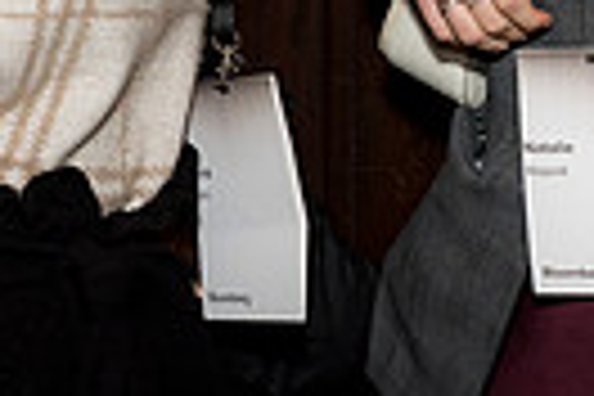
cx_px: 508
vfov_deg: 8.0
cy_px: -350
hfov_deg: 12.4
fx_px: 2722
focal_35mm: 165
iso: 800
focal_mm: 31
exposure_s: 1/125
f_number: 5
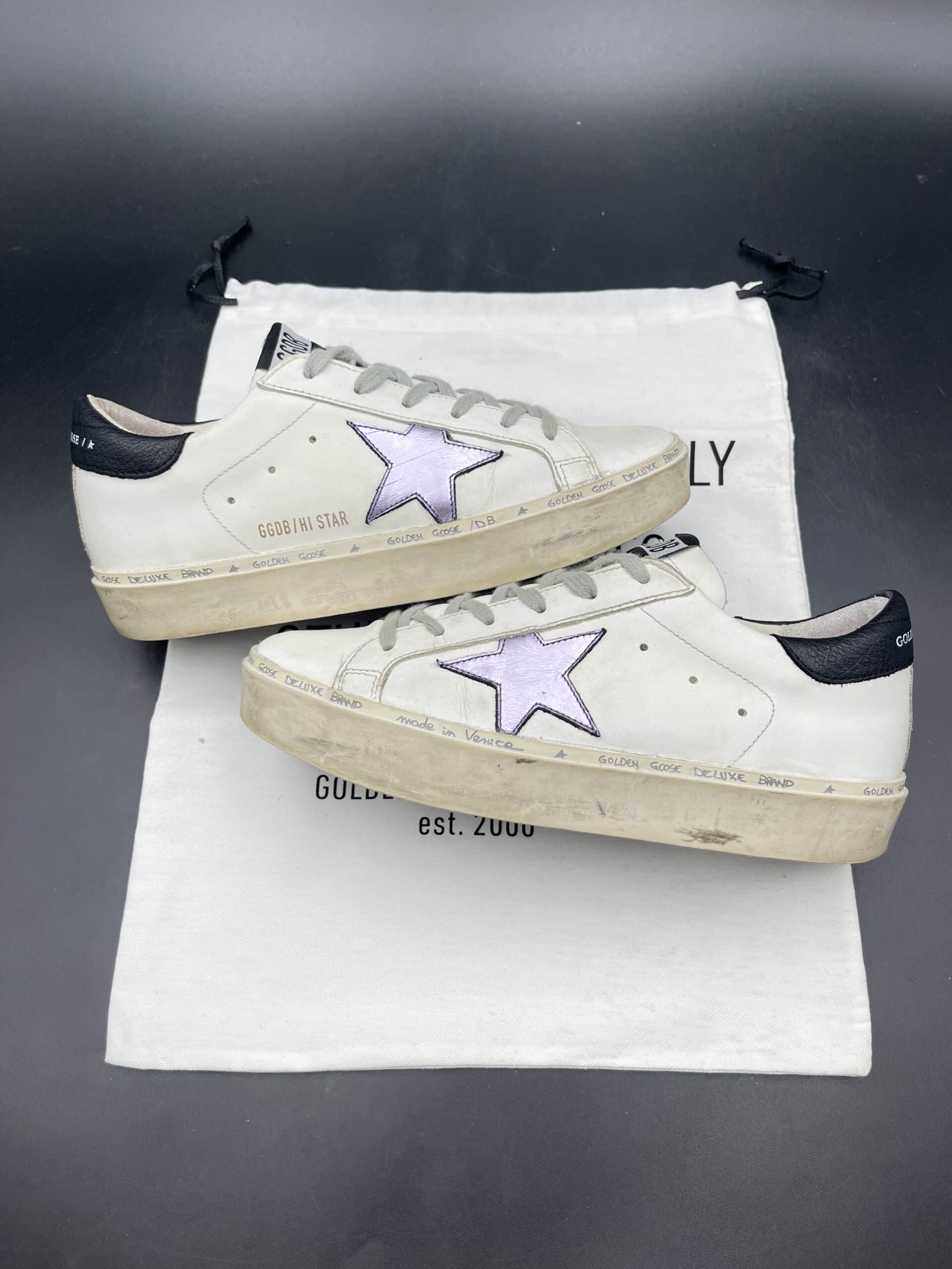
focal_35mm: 25
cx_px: 476
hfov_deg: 54.9
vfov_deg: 69.4
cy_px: 634
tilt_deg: -69.4
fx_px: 917
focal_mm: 5.1
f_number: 1.6
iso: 32
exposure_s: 1/679
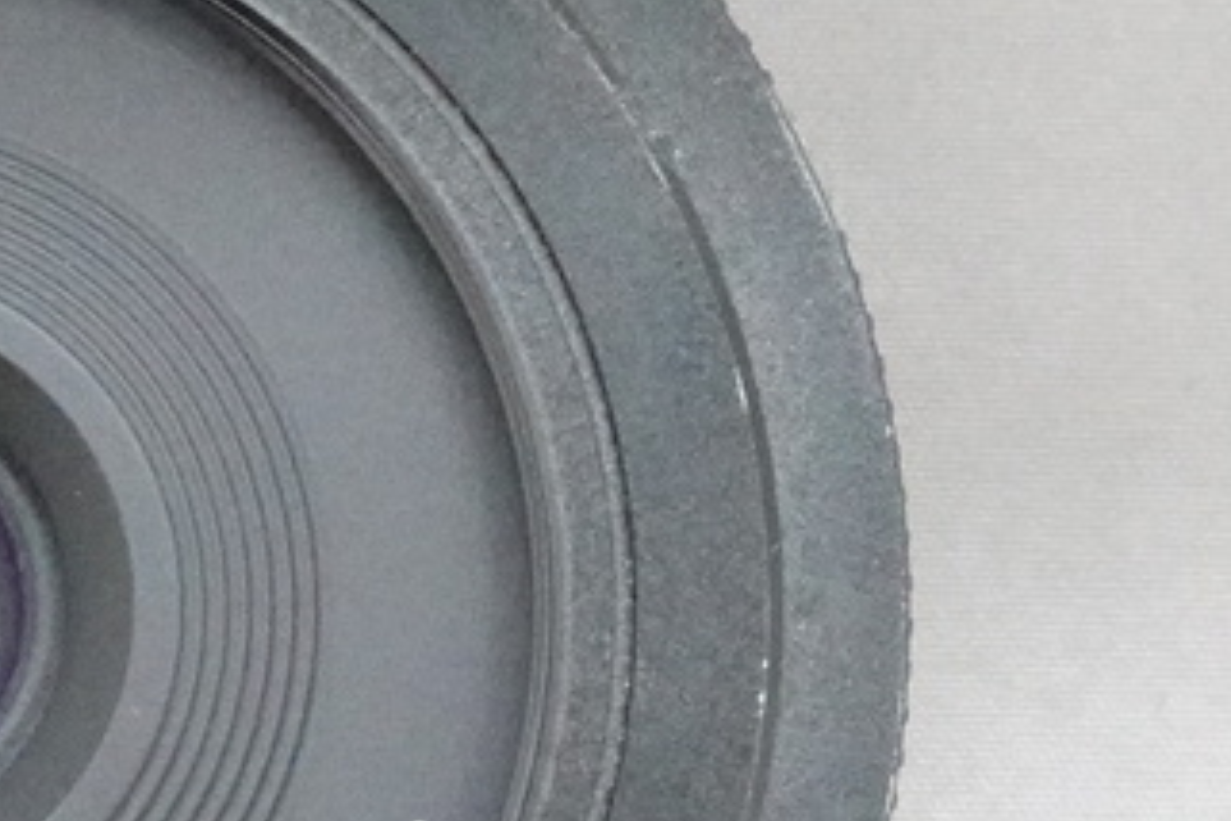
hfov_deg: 10.9
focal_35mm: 187
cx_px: -111
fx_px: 6394
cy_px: 606
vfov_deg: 7.3
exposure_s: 1/30
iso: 6400
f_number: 8
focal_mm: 19.03
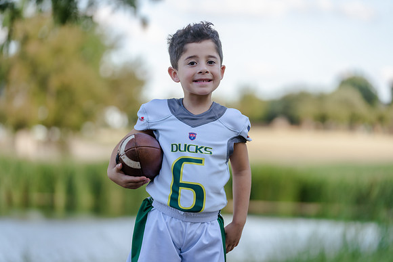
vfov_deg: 10.8
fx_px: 1387
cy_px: 131
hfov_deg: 16.1
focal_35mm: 127
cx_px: 196
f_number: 2.8
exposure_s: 1/320
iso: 125
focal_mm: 127
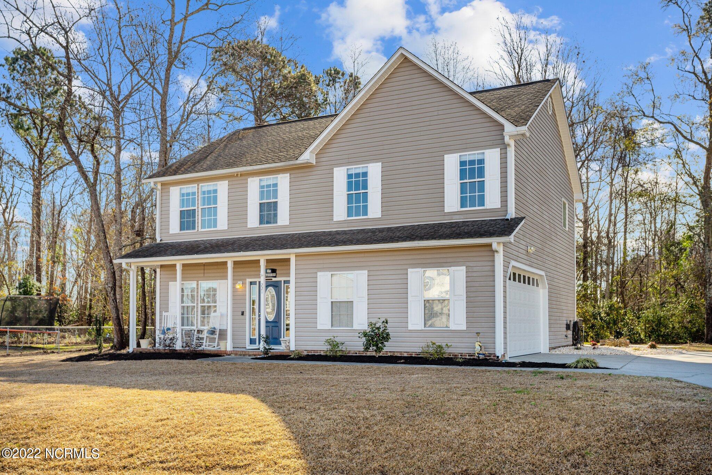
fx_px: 672
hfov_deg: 55.8
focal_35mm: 34
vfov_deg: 38.9
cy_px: 238
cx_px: 356
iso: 125
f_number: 8
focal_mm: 34
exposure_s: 1/320
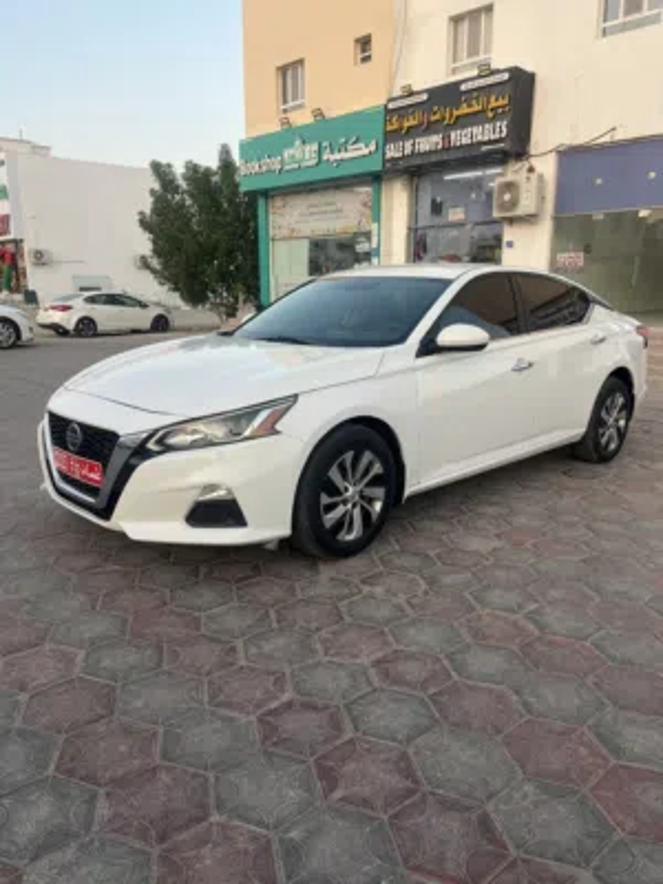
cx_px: 332
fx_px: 664
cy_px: 442
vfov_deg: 67.3
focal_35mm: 26
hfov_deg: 53.1
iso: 50
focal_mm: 5.1
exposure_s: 1/315
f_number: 1.6
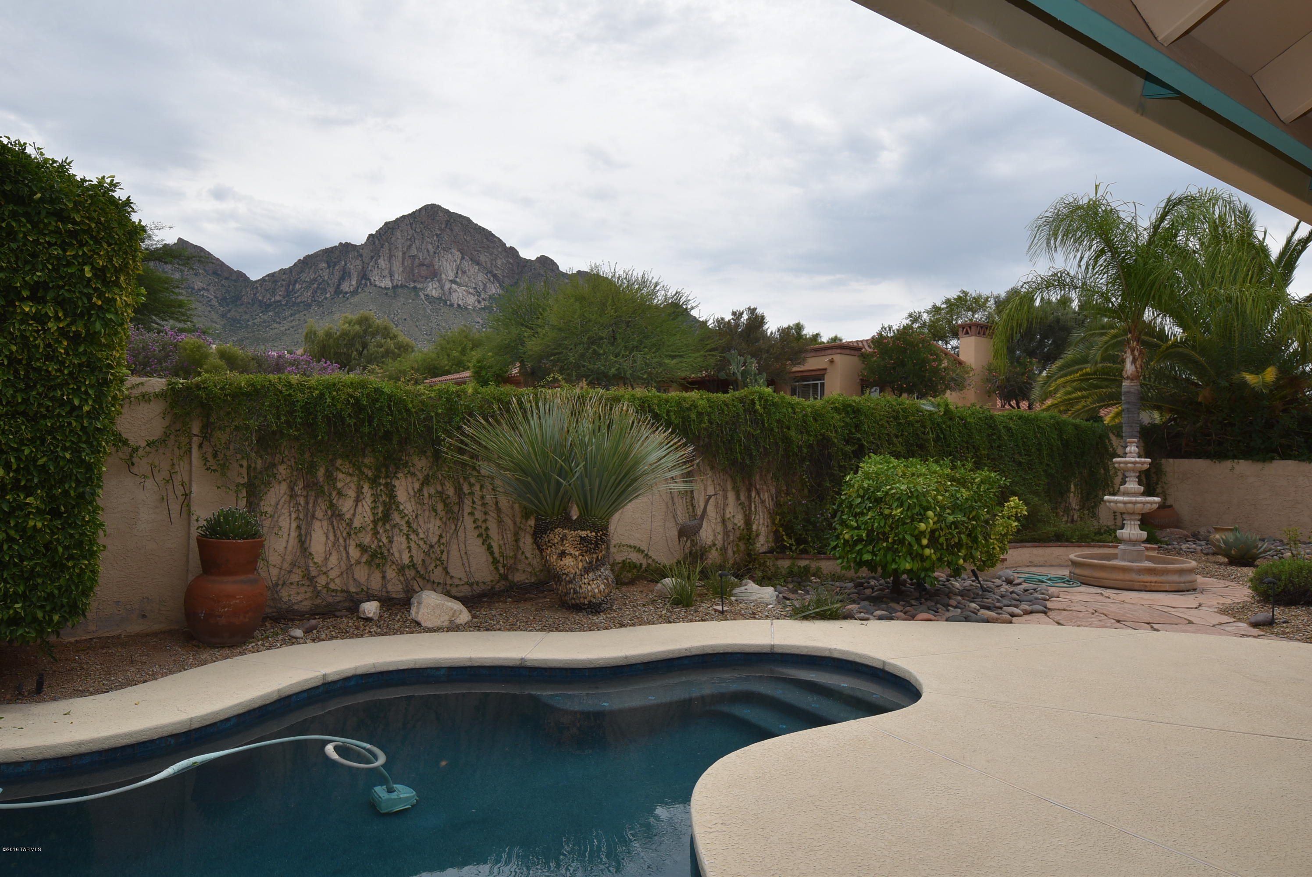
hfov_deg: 77.3
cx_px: 656
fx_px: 821
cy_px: 438
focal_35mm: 22
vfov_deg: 56.2
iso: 100
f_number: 9
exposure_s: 1/200
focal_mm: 15
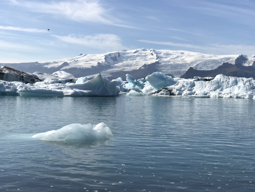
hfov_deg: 33.8
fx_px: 420
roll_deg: -0.8
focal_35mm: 57
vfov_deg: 25.7
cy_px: 96
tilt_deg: -1.7
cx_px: 128
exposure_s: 1/1808
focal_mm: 6.6
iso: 20
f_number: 2.8
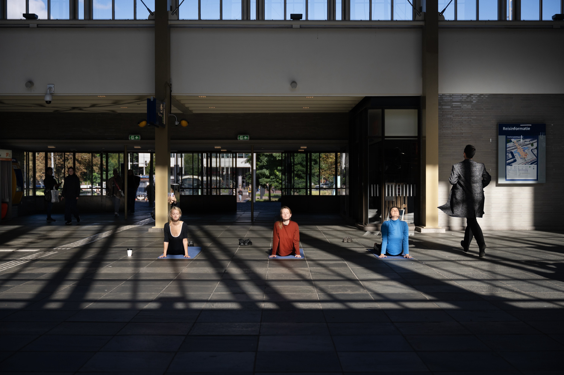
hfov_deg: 42.8
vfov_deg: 29.2
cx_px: 282
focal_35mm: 46
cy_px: 188
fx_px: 720
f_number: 2.8
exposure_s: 1/4000
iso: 250
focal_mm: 46
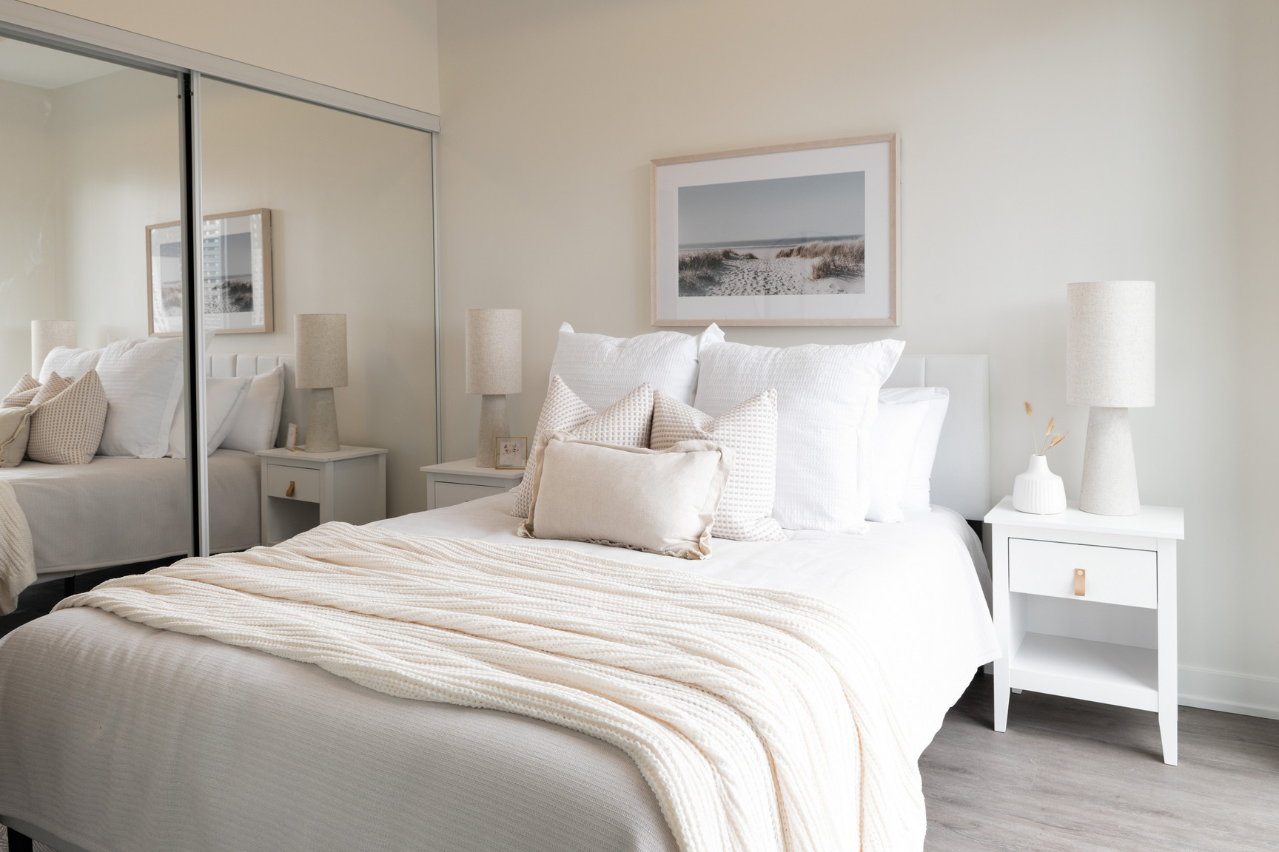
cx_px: 640
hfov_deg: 73.7
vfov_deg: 53.1
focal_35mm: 24
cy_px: 426
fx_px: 853
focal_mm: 24
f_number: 8
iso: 200
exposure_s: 1/40
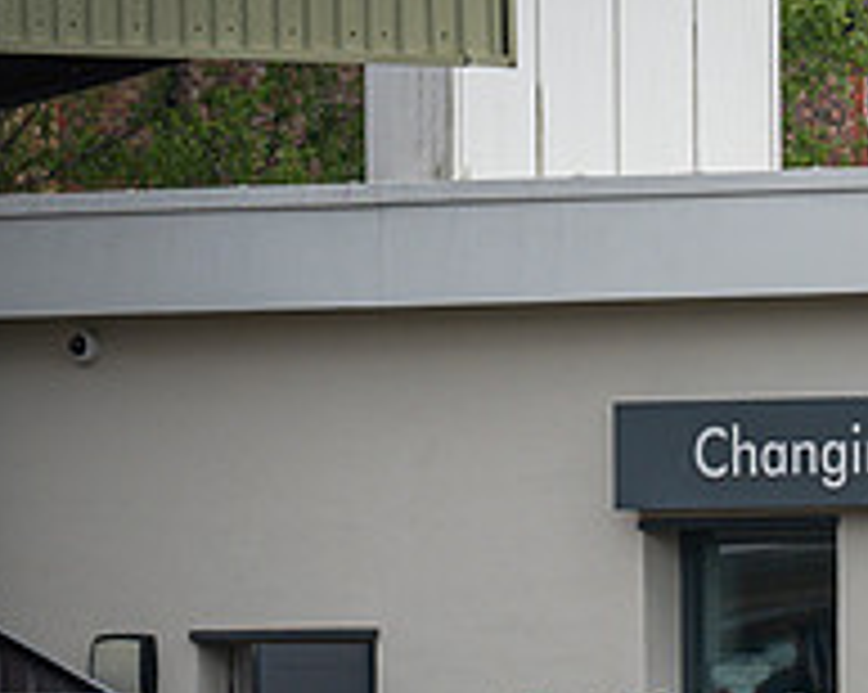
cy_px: 442
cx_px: 1632
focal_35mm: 851
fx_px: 21840
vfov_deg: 1.8
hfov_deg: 2.3
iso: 200
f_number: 4
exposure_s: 1/1150
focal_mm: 135
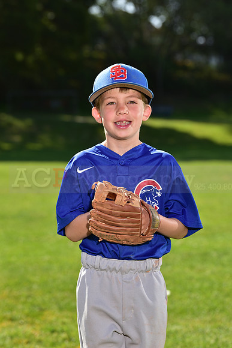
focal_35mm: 125
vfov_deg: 16.4
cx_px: 116
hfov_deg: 11.0
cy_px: 174
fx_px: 1208
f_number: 5.6
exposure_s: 1/250
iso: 80
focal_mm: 125
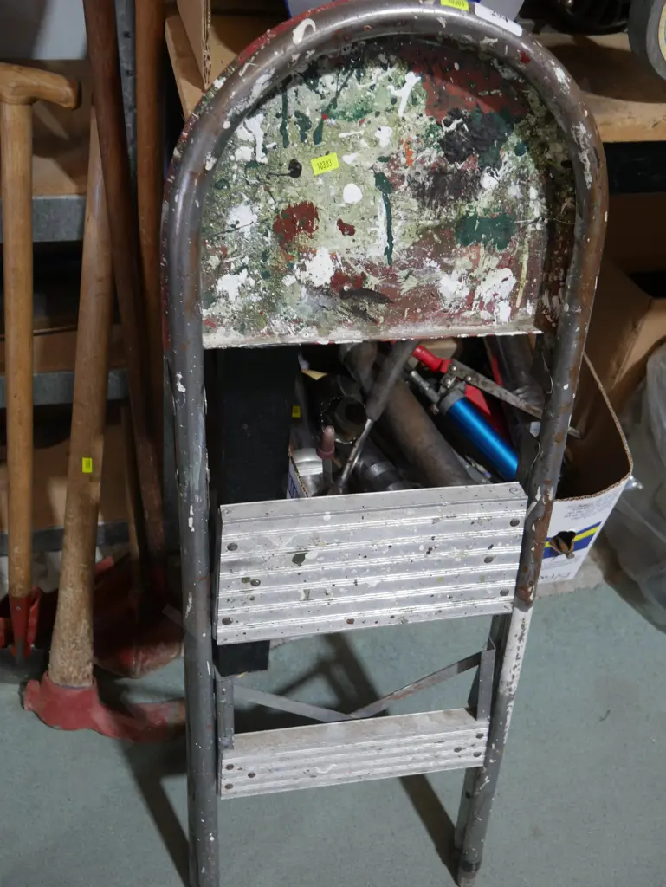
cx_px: 333
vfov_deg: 56.8
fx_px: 820
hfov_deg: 44.2
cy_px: 444
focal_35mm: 32
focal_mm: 16
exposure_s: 1/60
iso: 400
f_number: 3.6
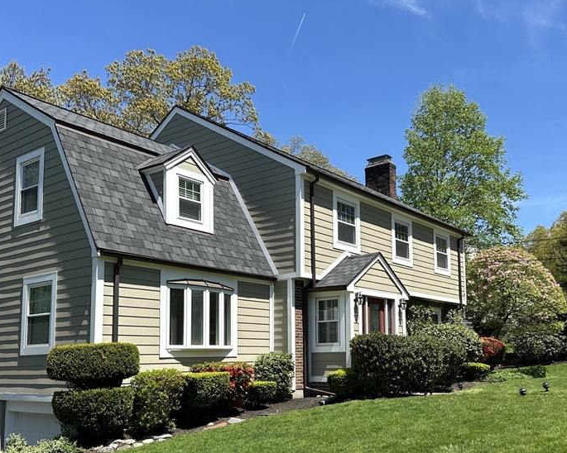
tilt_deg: +6.0
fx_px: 587
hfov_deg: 51.3
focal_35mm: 35
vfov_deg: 41.7
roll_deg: +1.2
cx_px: 335
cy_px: 300
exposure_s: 1/1949
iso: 80
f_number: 1.78
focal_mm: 6.86
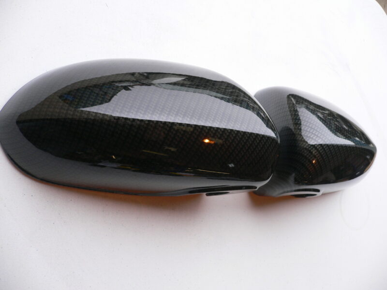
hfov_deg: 52.6
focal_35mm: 35
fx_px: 391
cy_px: 145
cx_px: 194
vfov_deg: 40.7
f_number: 2.8
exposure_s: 1/100
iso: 80
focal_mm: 5.8
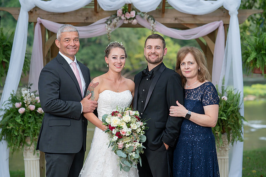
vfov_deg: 13.1
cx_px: 134
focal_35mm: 105
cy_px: 83
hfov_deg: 19.5
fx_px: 775
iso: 320
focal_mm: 98
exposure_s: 1/200
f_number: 4
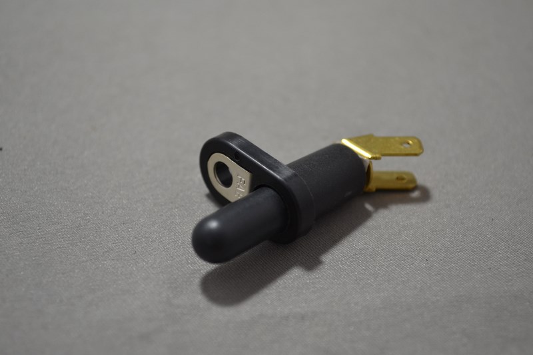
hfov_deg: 31.9
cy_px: 178
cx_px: 266
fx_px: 932
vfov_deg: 21.6
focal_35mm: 63
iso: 400
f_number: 5.3
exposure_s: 1/30
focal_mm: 42
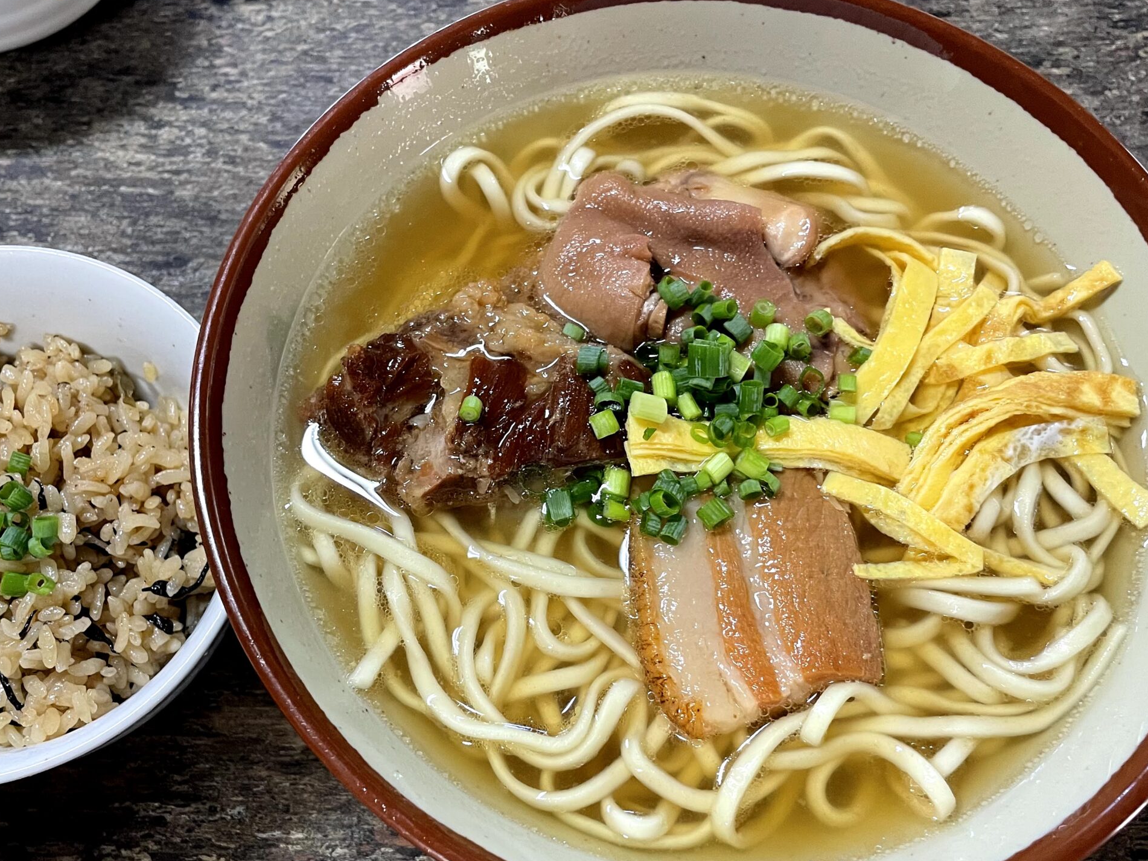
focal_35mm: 35
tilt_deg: -69.0
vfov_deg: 40.5
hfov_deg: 52.5
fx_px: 1161
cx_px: 512
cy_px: 513
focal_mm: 4.2
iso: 320
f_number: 1.6
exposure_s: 1/60
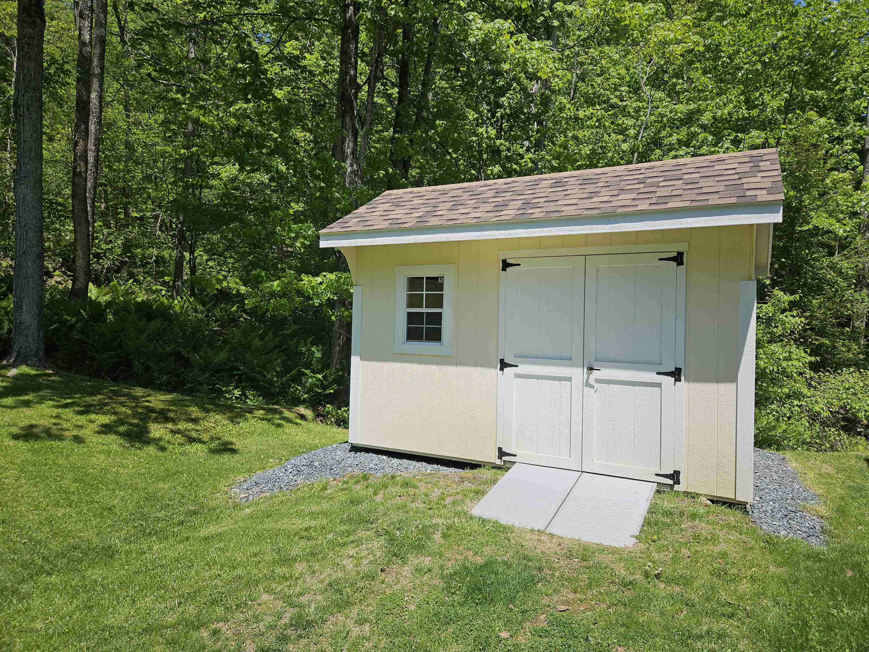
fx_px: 577
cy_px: 326
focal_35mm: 23
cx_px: 434
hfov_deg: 73.9
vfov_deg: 58.9
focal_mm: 5.4
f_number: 1.8
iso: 25
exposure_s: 1/1957
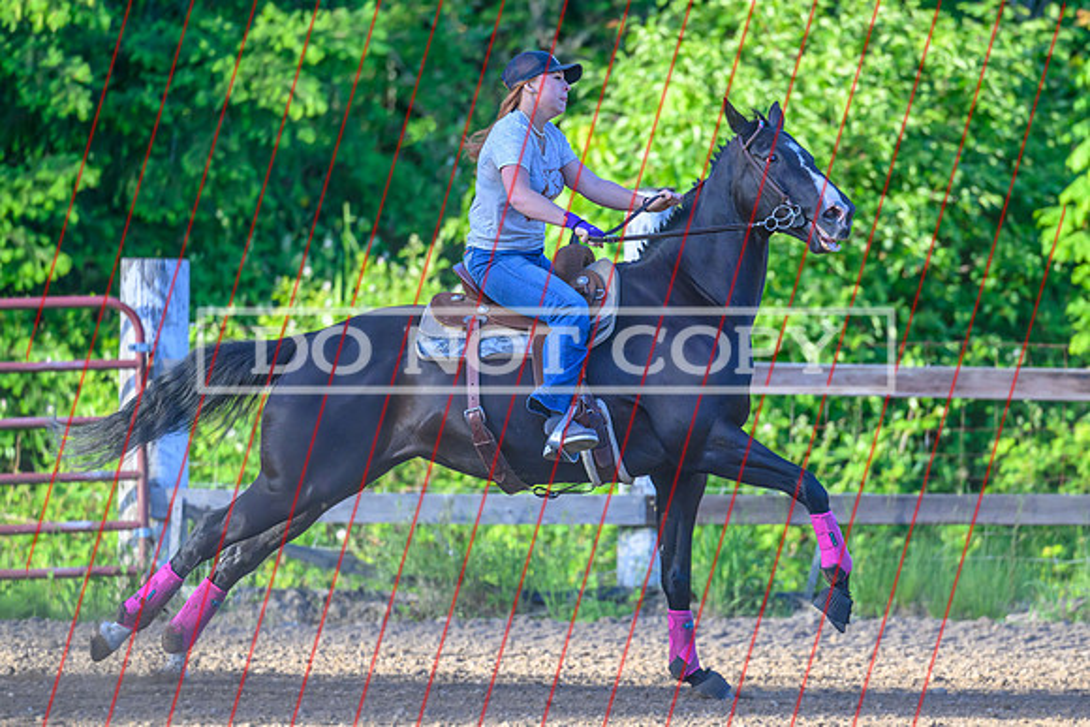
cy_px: 352
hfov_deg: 7.0
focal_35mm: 294
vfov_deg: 4.7
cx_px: 622
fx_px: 8902
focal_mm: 200
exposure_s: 1/2500
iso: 1400
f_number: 2.8
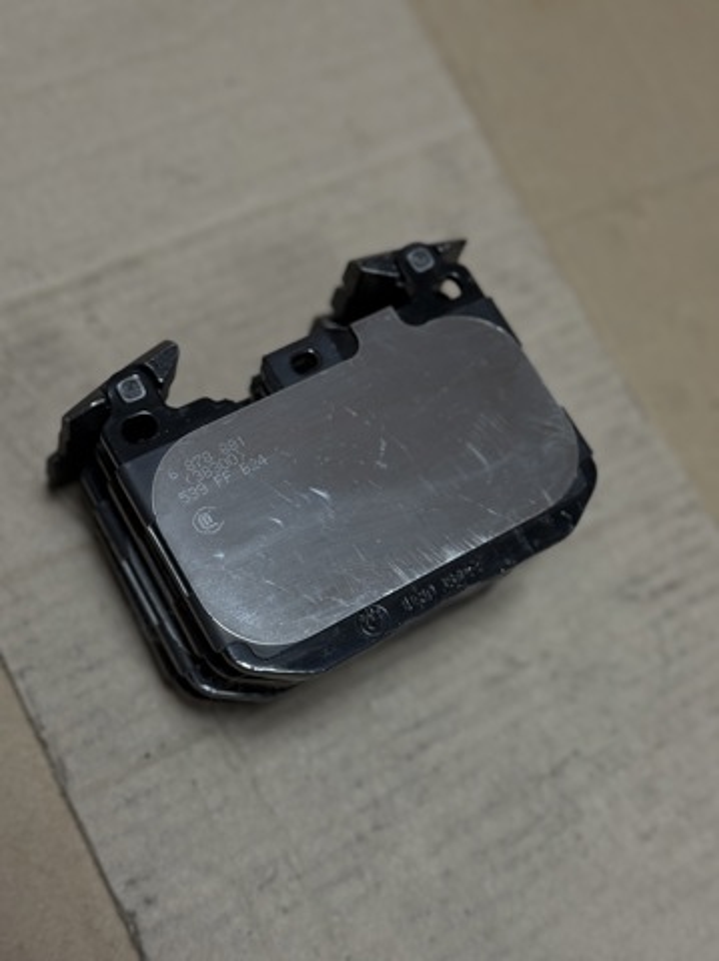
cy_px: 480
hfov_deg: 30.2
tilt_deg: -66.7
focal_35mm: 48
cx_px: 360
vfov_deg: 39.7
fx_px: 1332
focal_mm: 6.76
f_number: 1.78
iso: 160
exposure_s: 1/100
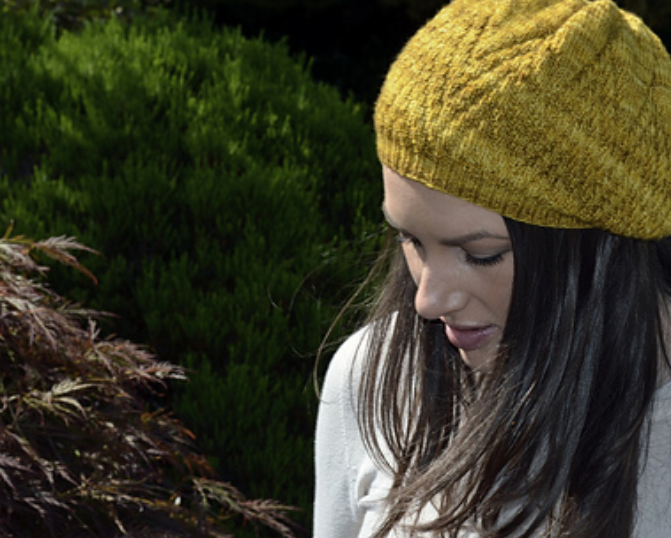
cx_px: 351
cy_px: 265
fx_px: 2167
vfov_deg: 14.2
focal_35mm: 109
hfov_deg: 17.6
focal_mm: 46
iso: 100
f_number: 9
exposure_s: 1/200
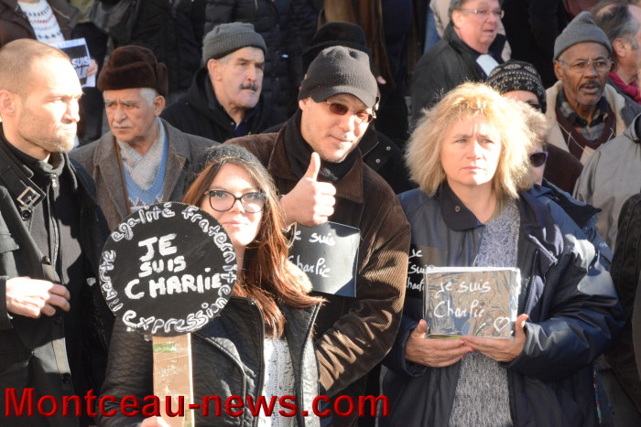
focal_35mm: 180
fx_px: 3205
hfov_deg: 11.4
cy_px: 214
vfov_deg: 7.6
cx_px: 320
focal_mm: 180
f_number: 20
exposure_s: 1/250
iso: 6400
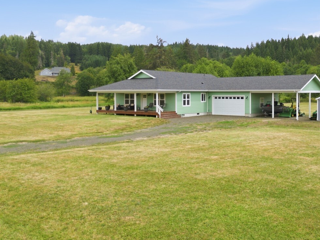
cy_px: 98
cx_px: 219
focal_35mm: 39
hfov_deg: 46.9
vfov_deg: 36.7
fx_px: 360
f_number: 1.7
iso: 100
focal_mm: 6.7
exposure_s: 1/2000
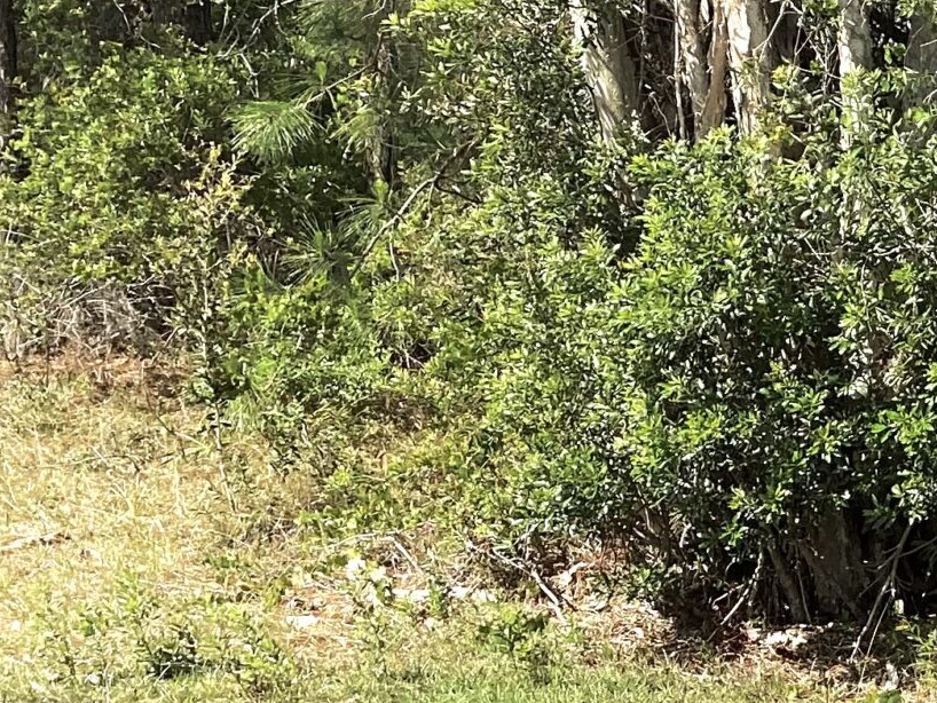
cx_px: 1306
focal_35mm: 97
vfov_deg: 15.2
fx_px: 2626
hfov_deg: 18.4
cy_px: 236
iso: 25
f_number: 2.4
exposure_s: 1/637
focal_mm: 3.3
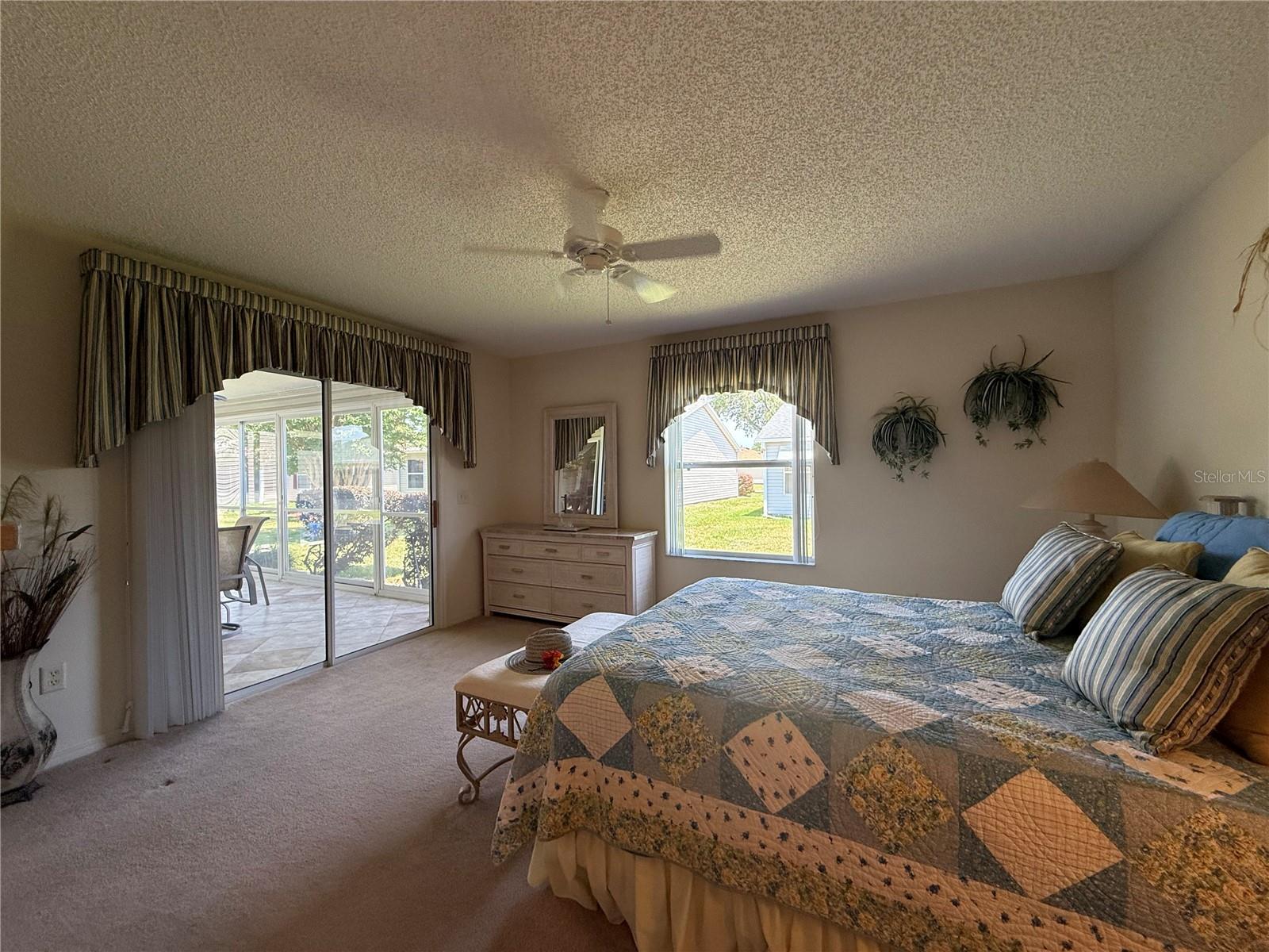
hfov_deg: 102.1
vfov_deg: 85.7
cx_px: 634
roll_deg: +0.3
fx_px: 513
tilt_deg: +0.0
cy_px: 476
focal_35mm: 14
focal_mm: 2.22
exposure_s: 1/120
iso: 160
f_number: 2.2
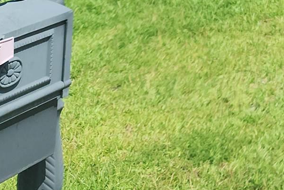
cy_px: -305
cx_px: 510
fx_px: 963
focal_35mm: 122
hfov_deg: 14.7
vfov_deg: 9.6
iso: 20
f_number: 1.8
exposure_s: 1/880
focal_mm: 5.4
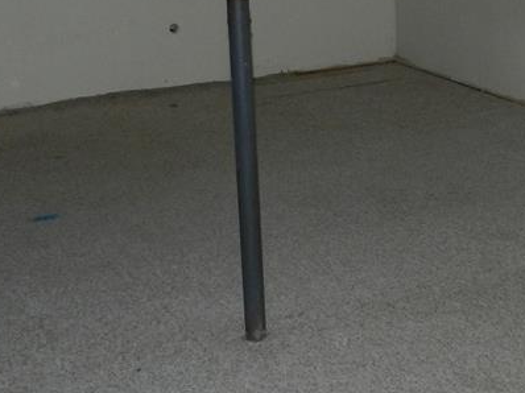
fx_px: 1122
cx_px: 447
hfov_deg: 25.7
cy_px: 108
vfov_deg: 19.8
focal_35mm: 74
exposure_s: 1/30
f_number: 3.4
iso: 200
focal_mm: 4
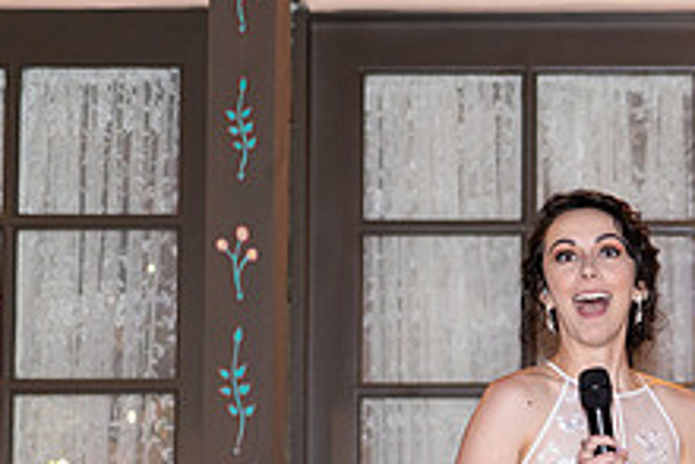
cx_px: 875
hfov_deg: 13.7
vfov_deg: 9.3
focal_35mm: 145
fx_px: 2801
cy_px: 573
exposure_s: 1/200
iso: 800
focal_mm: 55
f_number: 2
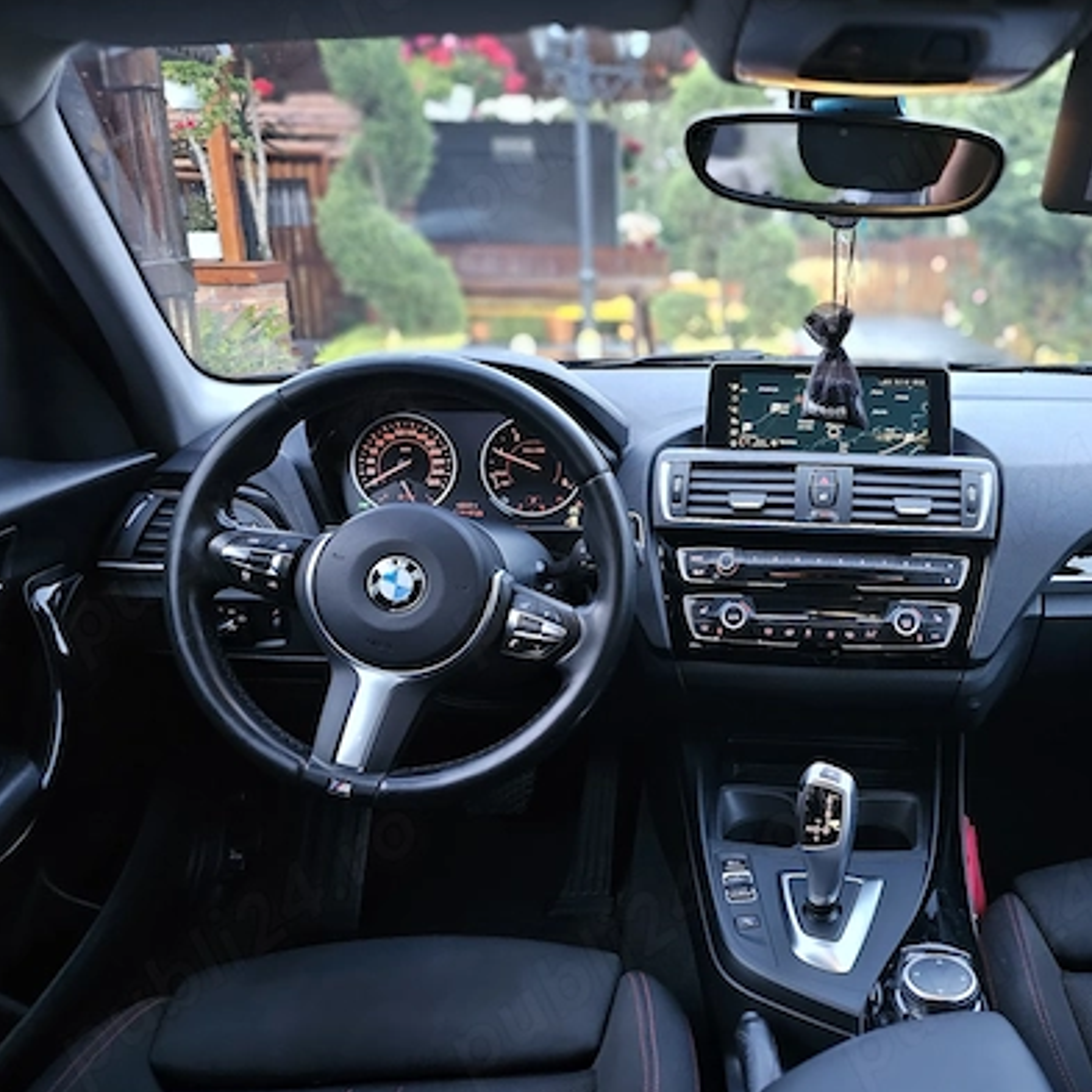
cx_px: 822
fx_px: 1106
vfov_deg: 52.5
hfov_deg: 50.3
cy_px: 547
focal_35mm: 31
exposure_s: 1/25
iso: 1250
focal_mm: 6.3
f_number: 1.7
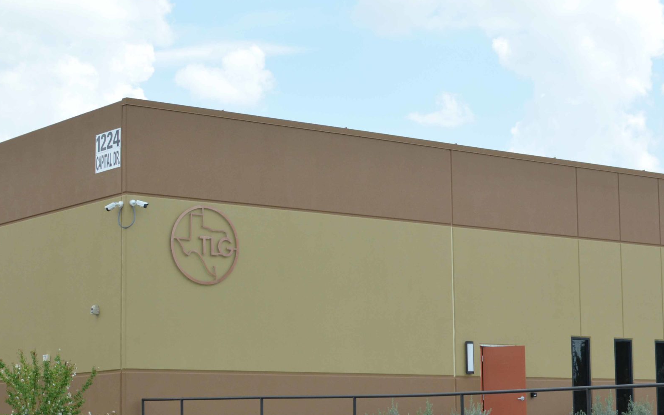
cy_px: 268
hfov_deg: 23.8
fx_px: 1571
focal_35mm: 87
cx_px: 426
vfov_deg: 15.0
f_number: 3.5
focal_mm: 35
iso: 500
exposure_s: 1/4000
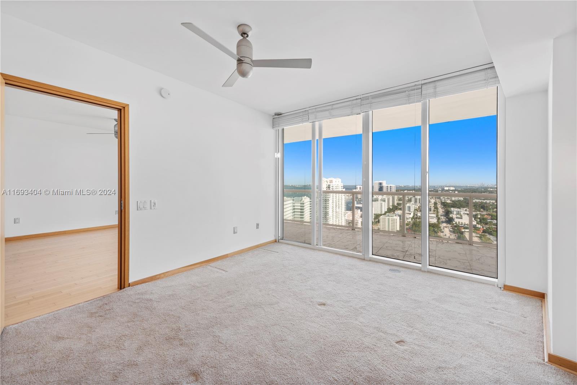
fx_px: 224
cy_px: 192
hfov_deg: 104.3
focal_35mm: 14
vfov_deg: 81.2
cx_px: 288
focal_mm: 14
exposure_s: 1/200
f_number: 8
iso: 100
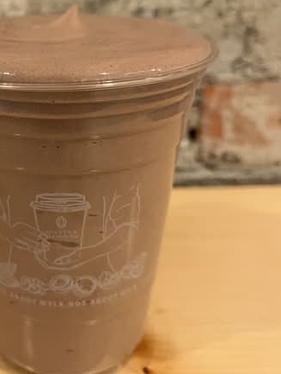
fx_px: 476
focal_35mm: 44
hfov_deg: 32.2
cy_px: 152
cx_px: 64
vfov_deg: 42.8
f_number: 1.6
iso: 400
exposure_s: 1/60
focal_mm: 5.1
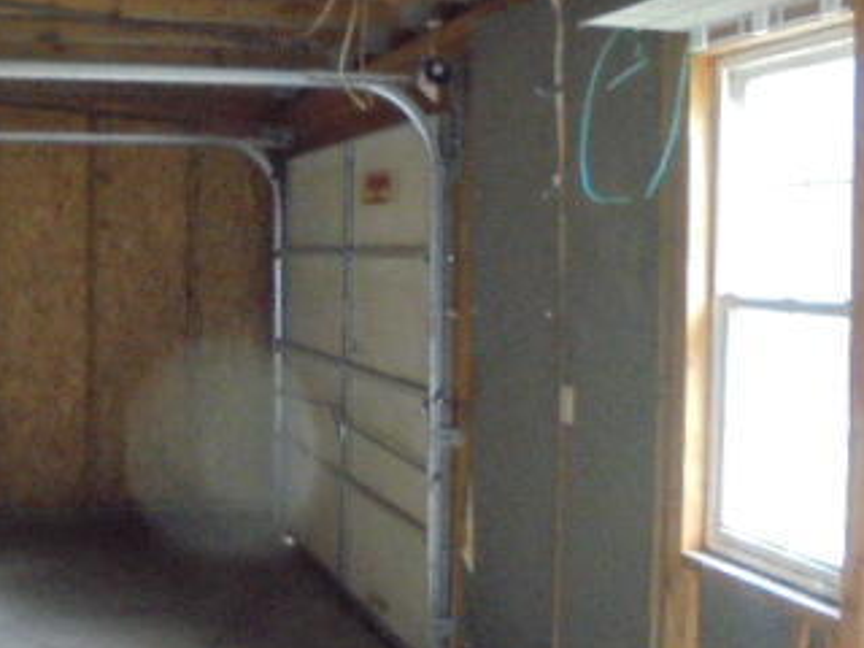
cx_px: 248
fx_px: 1298
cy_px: 270
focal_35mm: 52
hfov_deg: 36.2
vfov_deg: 28.0
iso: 800
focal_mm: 4.6
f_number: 3.5
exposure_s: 1/20
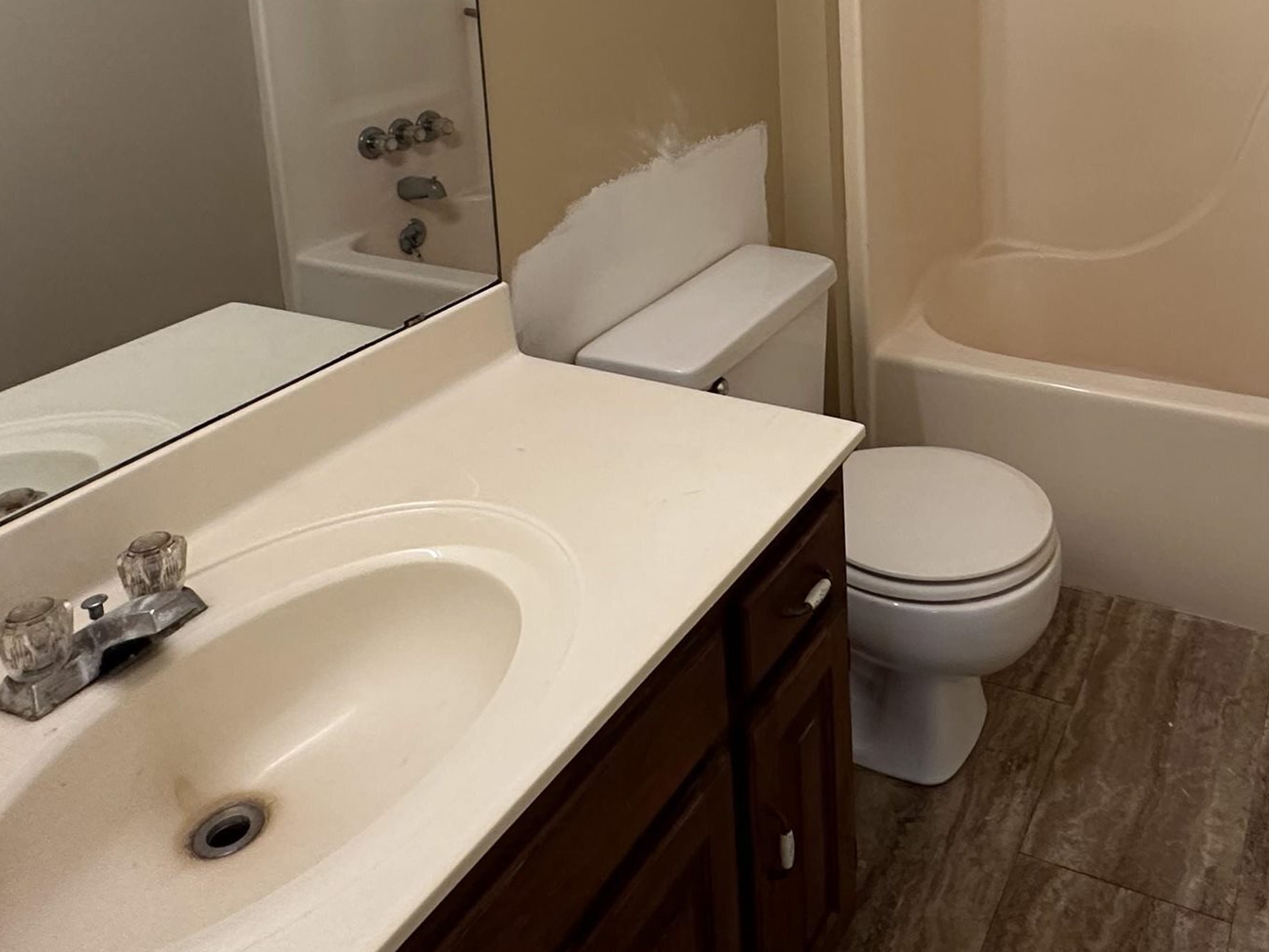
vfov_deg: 39.7
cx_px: 918
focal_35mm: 32
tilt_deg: -8.8
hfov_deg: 54.7
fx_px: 1173
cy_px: 34
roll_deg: +2.0
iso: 250
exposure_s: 1/60
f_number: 2.2
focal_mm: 2.22
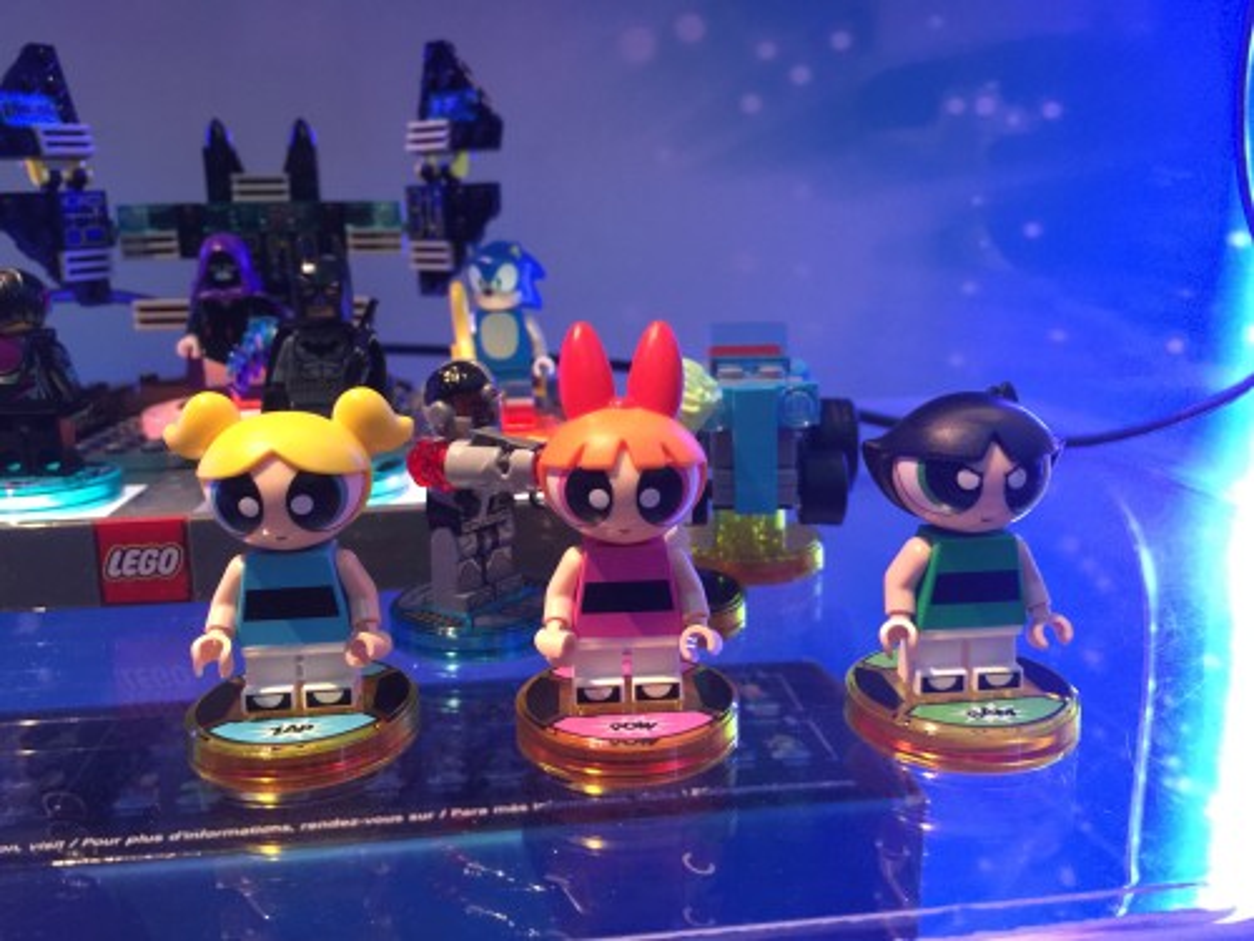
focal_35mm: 29
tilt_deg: -11.8
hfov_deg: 61.7
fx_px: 1051
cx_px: 627
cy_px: 470
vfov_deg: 48.2
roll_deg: +0.0
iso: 100
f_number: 2.2
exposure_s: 1/15
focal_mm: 4.15
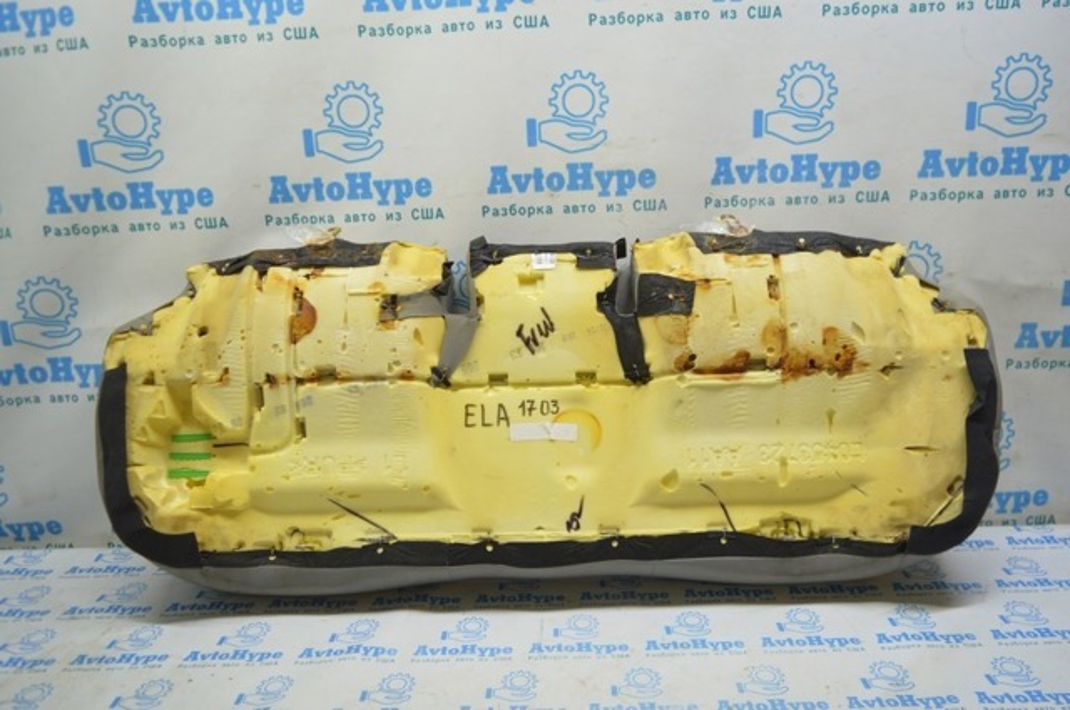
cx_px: 535
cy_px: 355
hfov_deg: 67.4
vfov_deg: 47.8
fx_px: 801
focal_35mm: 27
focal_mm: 18
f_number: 3.5
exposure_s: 1/80
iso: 400
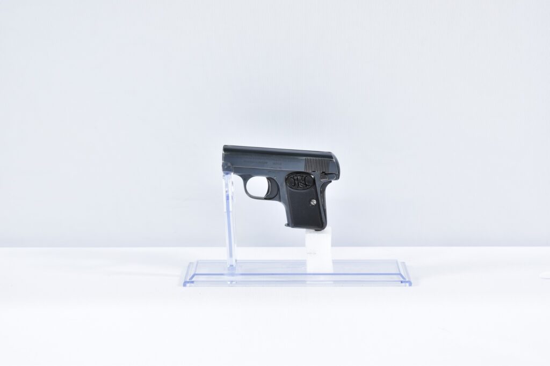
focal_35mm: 75
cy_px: 183
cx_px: 275
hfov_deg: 27.0
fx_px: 1145
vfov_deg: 18.2
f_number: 5.6
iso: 640
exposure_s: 1/20
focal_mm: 50
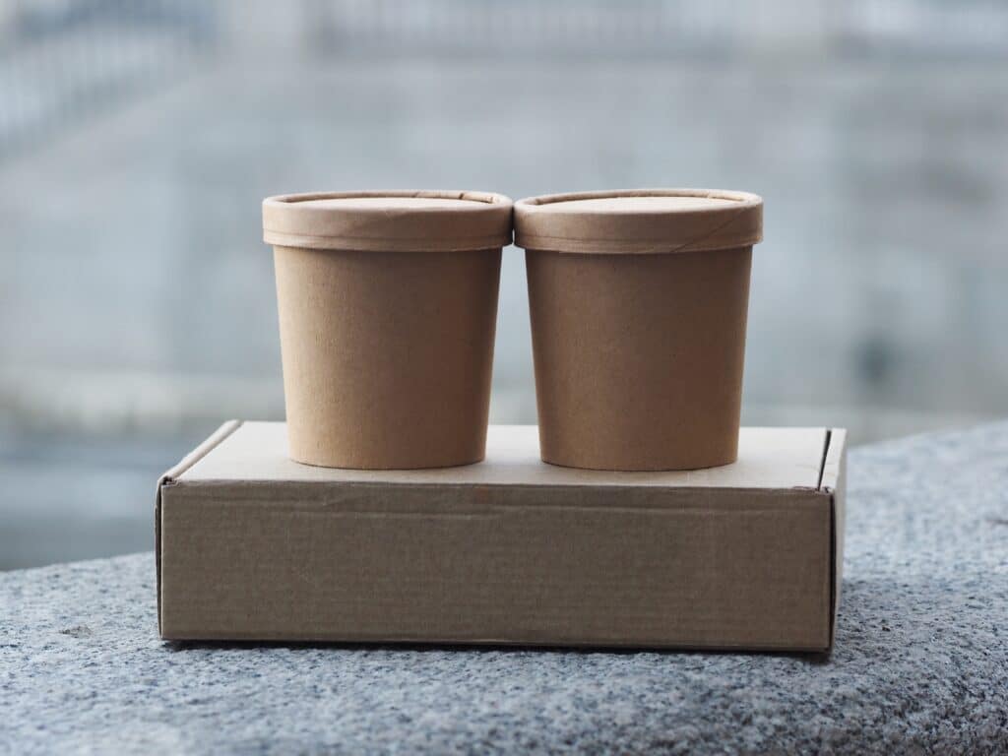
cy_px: 378
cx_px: 504
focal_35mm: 150
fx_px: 4368
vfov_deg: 9.9
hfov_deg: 13.2
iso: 250
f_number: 4
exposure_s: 1/60
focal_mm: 75
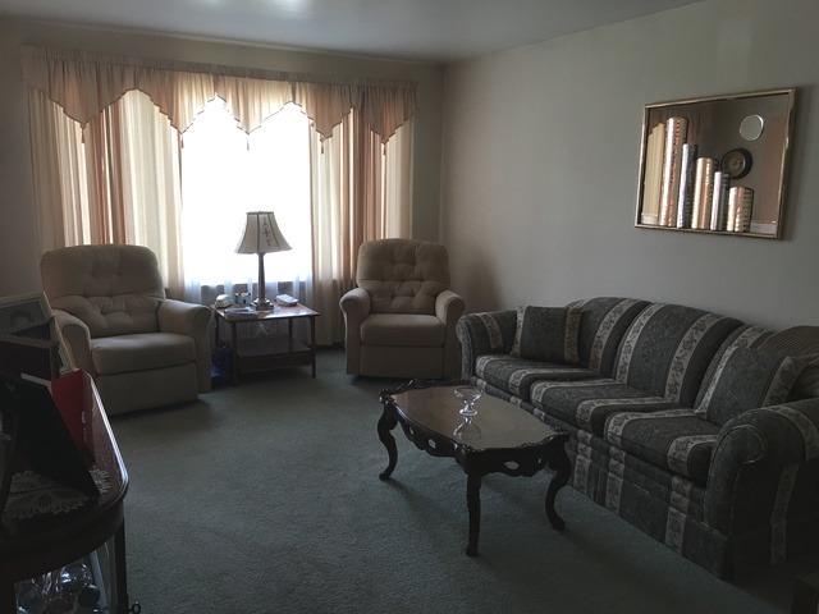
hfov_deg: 61.7
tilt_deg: -9.2
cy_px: 307
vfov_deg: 48.2
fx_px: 686
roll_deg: -2.0
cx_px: 410
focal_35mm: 29
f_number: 2.2
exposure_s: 1/30
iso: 32
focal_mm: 4.15
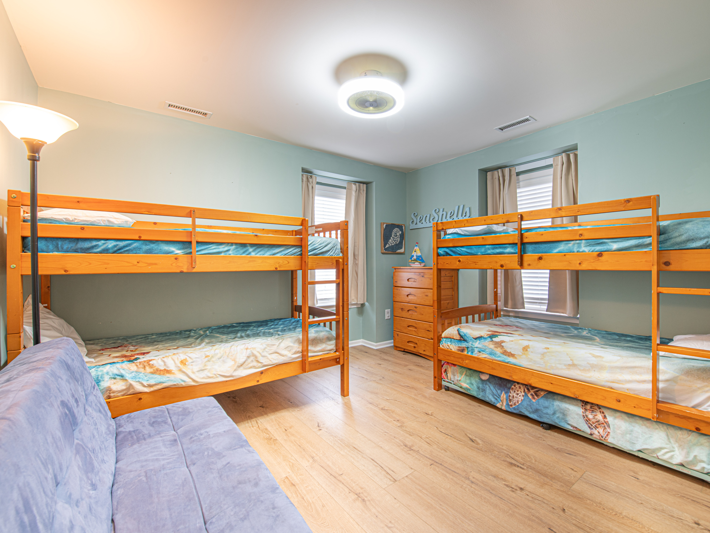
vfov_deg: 79.7
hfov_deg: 96.0
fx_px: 319
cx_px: 378
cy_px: 266
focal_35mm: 16
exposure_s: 3
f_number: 9
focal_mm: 14
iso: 64
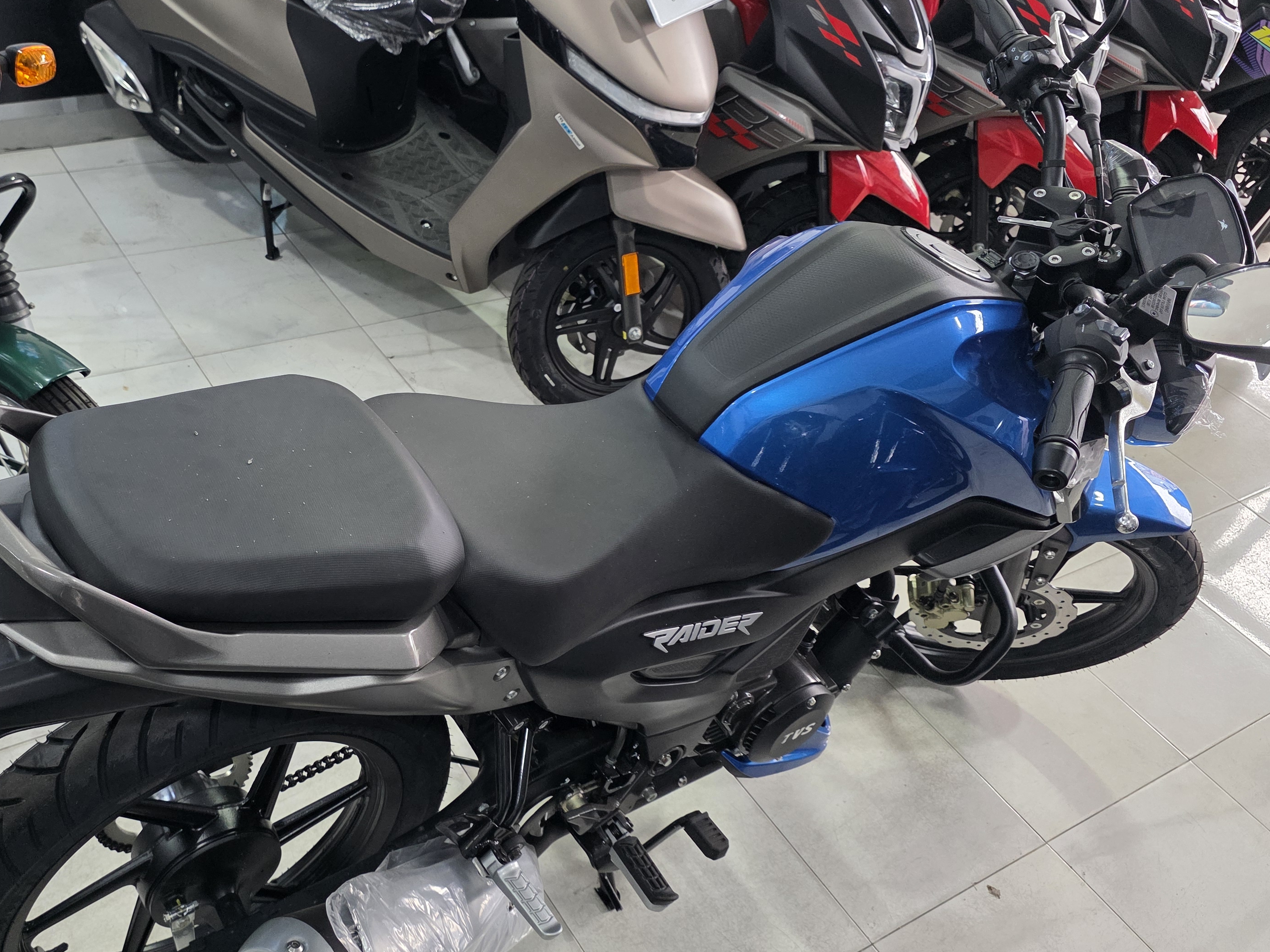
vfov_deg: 42.9
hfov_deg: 54.2
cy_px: 438
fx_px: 1211
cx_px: 417
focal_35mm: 33
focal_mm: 6.3
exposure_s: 1/100
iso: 200
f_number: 1.7
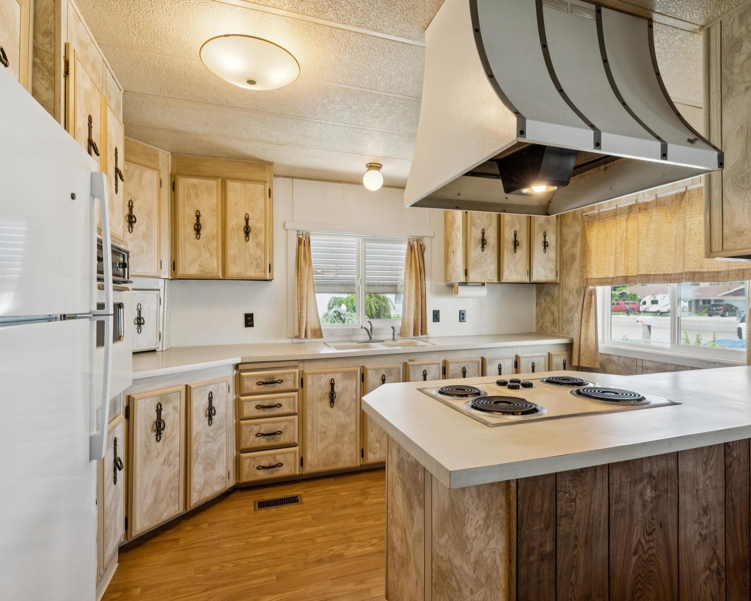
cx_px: 383
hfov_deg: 86.3
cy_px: 301
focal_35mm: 18
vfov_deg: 73.7
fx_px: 401
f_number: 13
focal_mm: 15.9
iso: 400
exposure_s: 1/20
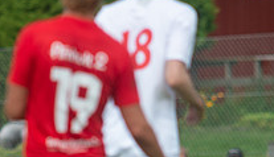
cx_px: -24
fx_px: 9744
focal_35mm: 1334
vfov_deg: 0.9
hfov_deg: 1.6
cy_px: 237
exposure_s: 1/1250
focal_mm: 420
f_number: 4
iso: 280
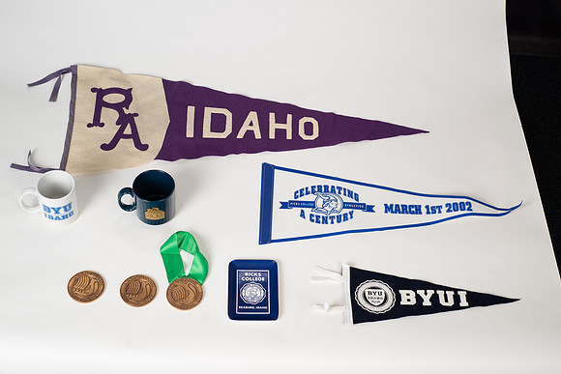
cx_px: 280
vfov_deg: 27.0
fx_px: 779
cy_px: 187
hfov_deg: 39.6
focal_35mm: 50
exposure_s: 1/125
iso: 100
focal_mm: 50
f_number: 6.3
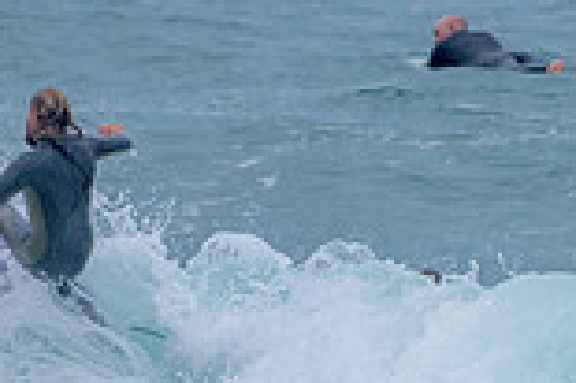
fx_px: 36665
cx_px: 44
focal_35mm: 2294
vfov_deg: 0.6
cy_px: 336
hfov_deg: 0.9
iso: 1250
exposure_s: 1/2000
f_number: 5.6
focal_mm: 500
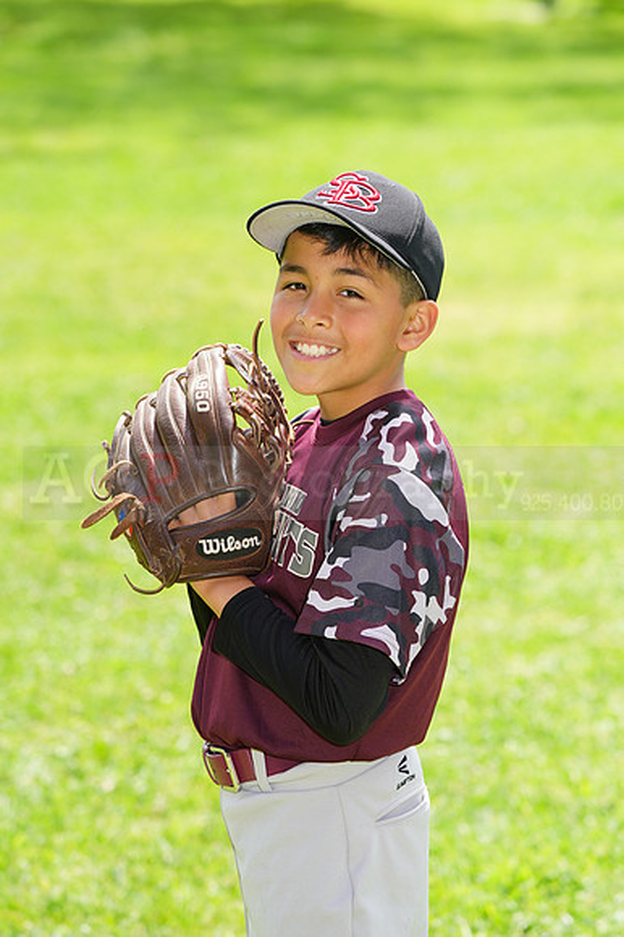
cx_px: 312
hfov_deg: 6.2
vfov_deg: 9.3
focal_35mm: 221
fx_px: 5752
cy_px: 468
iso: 200
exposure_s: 1/200
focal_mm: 221
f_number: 8
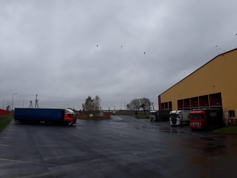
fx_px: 185
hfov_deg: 65.3
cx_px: 118
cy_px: 89
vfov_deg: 51.4
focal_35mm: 27
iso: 40
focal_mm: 3.6
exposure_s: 1/519
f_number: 1.9
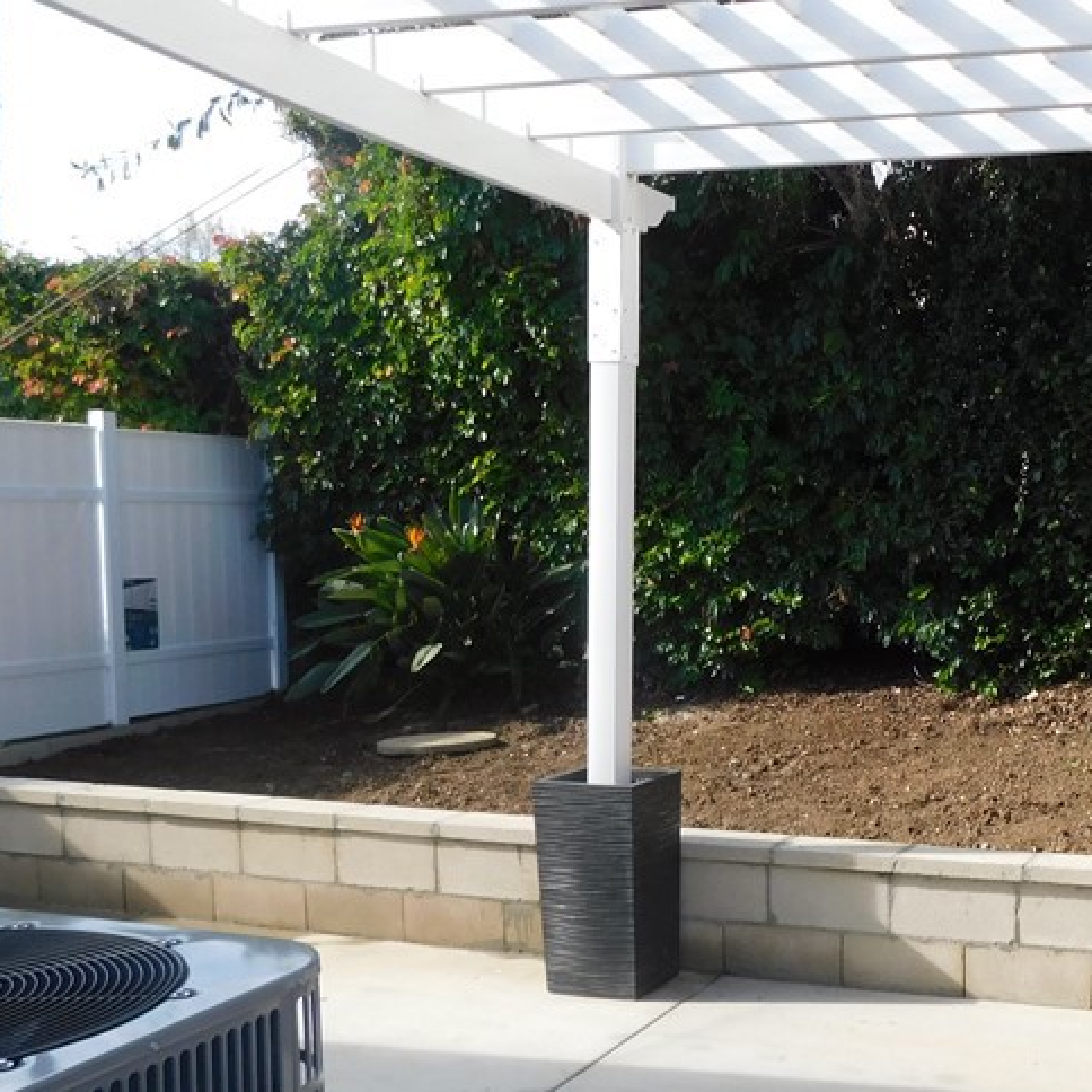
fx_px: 1535
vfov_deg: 38.7
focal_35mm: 43
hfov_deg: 37.2
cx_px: 934
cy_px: 722
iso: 125
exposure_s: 1/640
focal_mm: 4
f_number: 3
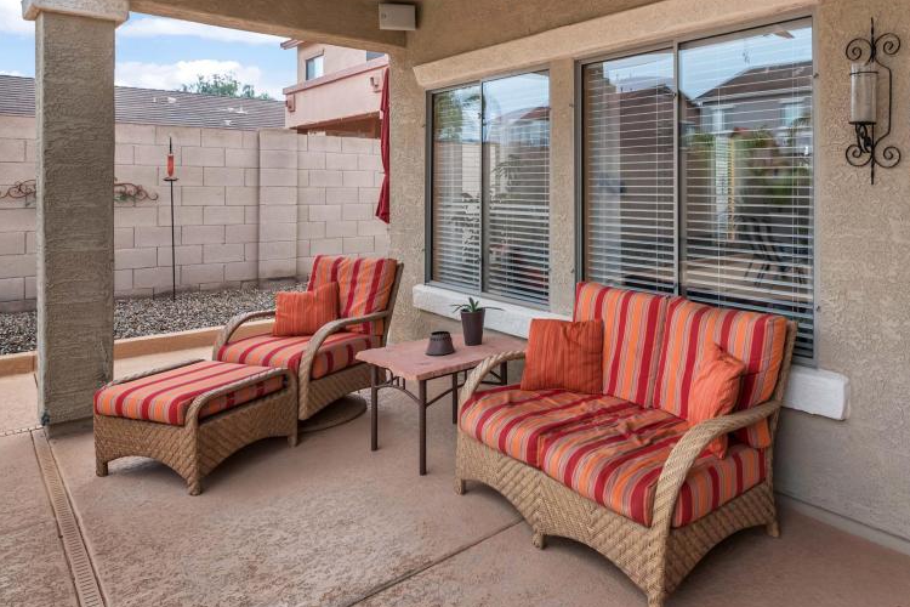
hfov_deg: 73.5
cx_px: 616
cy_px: 205
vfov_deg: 54.1
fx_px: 581
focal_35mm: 23
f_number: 7.1
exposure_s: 1/200
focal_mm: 15
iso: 400
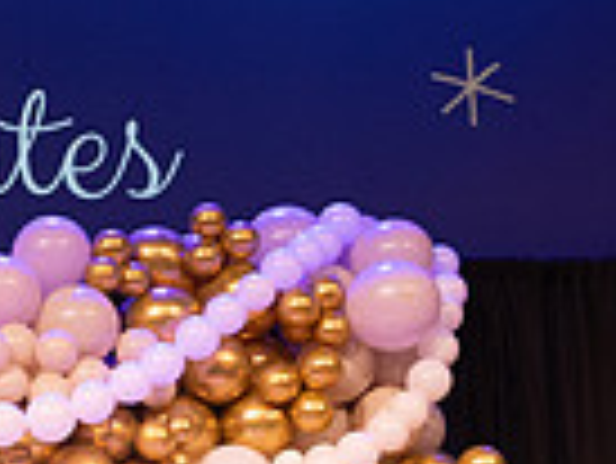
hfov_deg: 13.8
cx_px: -517
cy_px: 426
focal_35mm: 126
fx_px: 2244
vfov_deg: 11.7
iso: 1600
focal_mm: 31
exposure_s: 1/200
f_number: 4
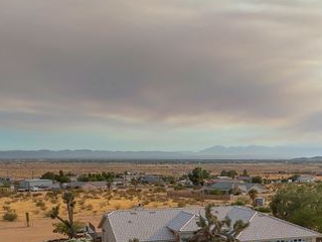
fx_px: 446
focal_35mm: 48
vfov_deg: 28.6
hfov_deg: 39.3
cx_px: 205
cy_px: 233
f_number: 2.8
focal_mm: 12.29
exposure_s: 1/2000
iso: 130
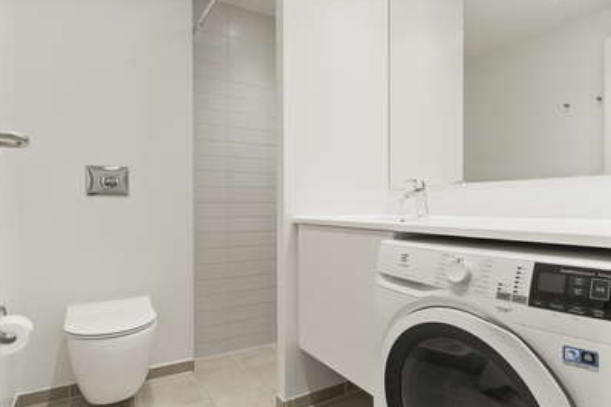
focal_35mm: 21
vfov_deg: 59.9
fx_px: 354
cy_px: 208
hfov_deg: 81.6
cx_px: 299
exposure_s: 1/2
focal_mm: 13.2
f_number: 11
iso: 200
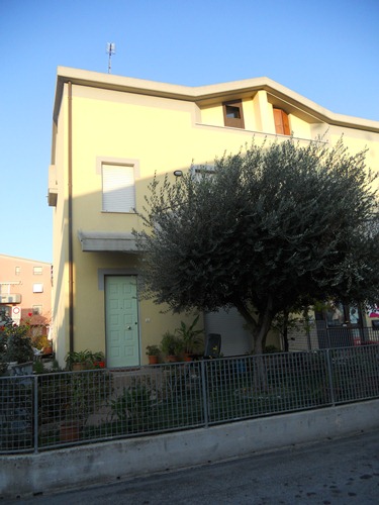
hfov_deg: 51.4
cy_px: 252
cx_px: 190
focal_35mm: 27
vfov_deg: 65.3
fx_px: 394
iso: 80
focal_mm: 4.9
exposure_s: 1/250
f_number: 3.2
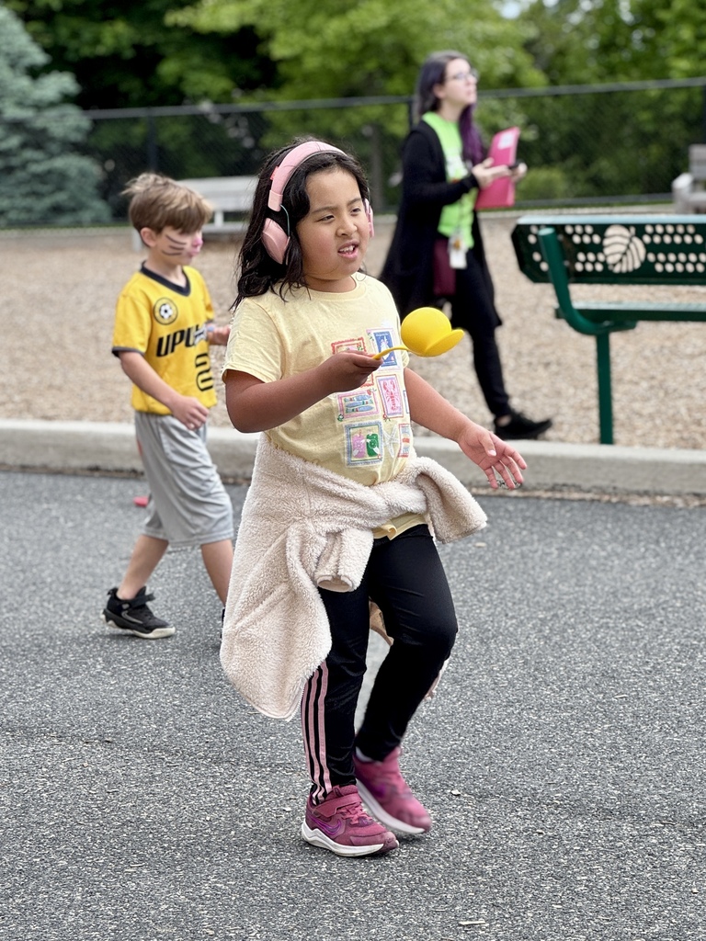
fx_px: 2094
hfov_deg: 19.1
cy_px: 470
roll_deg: +3.4
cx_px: 353
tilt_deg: -8.7
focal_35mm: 77
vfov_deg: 25.3
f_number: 2.8
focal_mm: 9
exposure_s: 1/268
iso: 25
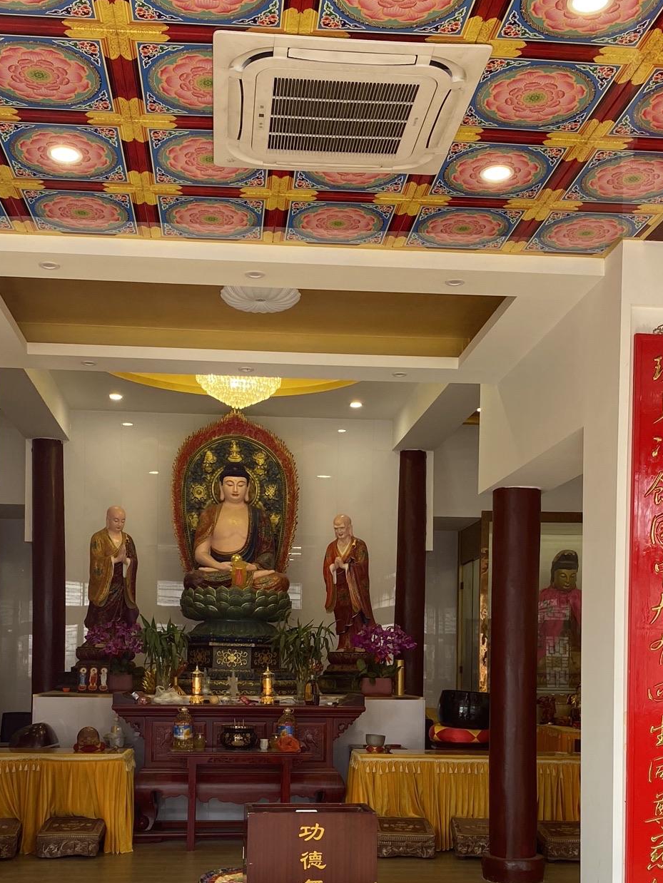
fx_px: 1072
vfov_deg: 43.3
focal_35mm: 42
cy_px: 663
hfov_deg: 34.3
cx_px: 302
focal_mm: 4.25
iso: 40
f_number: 1.8
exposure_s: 1/122
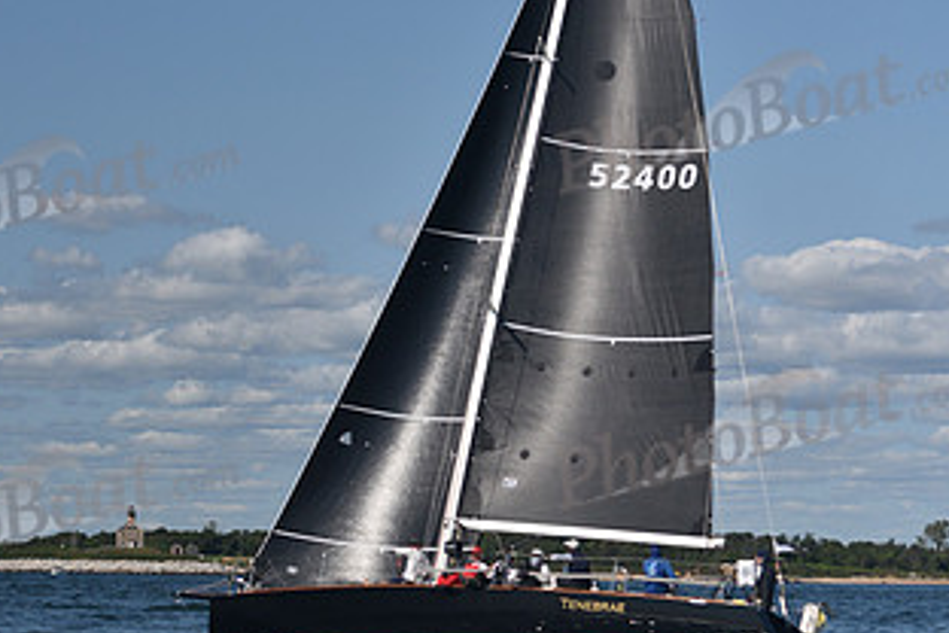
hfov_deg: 15.8
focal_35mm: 130
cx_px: 397
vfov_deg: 10.5
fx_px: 3427
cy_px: 316
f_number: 3.2
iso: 250
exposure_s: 1/4000
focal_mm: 70
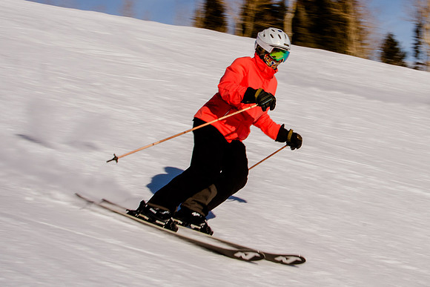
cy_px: 73
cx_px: 333
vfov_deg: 15.4
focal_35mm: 88
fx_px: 1053
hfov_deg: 22.8
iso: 160
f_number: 18
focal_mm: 34
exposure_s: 1/200
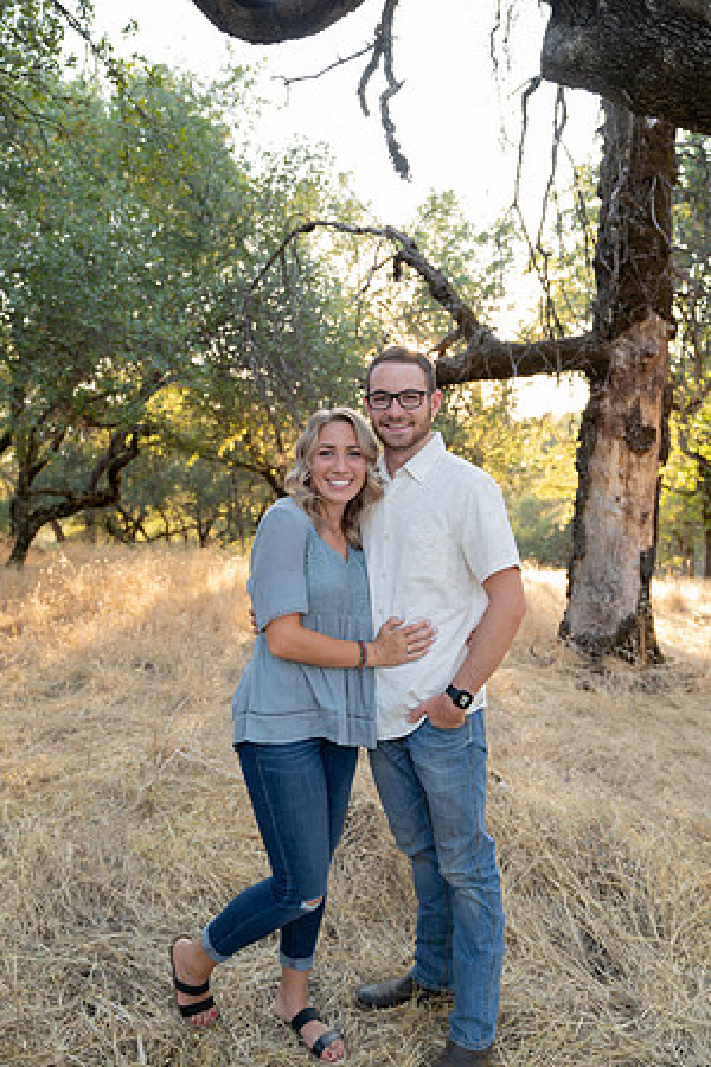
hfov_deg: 42.3
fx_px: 918
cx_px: 356
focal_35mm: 31
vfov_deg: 60.3
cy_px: 534
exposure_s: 1/100
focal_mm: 31
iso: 500
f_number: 3.5
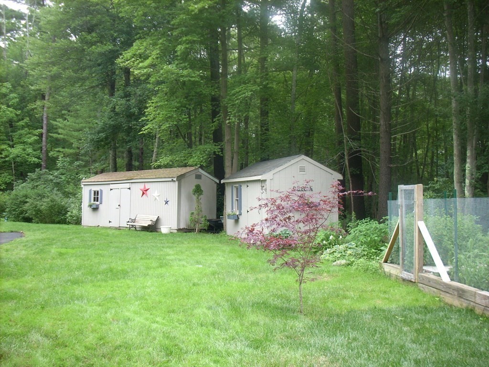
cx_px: 244
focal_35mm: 37
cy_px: 184
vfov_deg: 38.7
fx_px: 523
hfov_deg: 50.1
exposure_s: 1/50.4
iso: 64
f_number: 2.8
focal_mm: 6.2
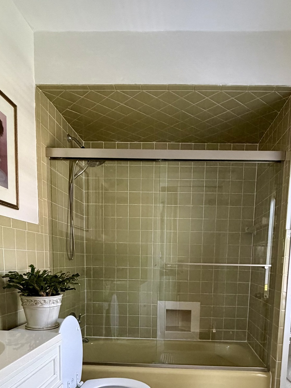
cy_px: 301
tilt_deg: -7.4
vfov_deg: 60.9
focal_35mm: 27
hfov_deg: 51.1
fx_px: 303
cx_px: 171
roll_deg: -1.3
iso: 500
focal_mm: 2.22
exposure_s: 1/60
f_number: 2.2
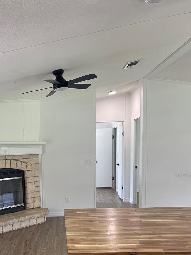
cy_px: 175
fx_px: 272
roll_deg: +0.9
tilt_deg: -5.0
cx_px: 56
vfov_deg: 49.1
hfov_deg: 38.0
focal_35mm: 37
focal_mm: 5.1
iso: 80
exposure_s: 1/121
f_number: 1.6
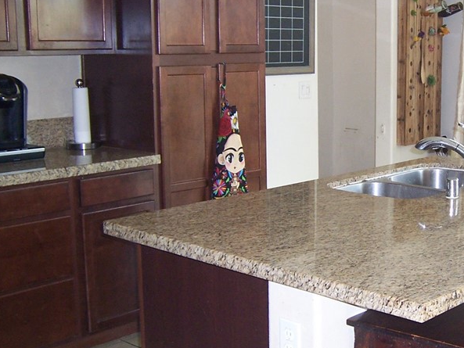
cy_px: 172
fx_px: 764
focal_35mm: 57
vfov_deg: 25.7
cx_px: 366
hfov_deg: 32.9
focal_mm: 5.5
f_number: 2.8
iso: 140
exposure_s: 1/60
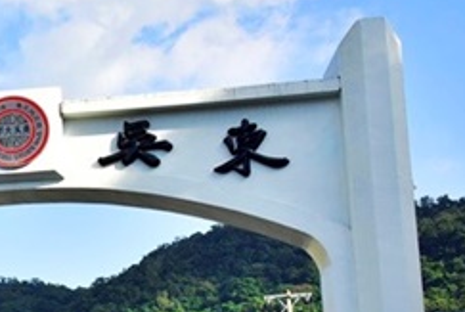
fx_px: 1074
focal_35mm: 83
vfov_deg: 16.3
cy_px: 283
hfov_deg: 22.3
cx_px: -113
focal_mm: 32
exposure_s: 1/100
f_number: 18
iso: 400
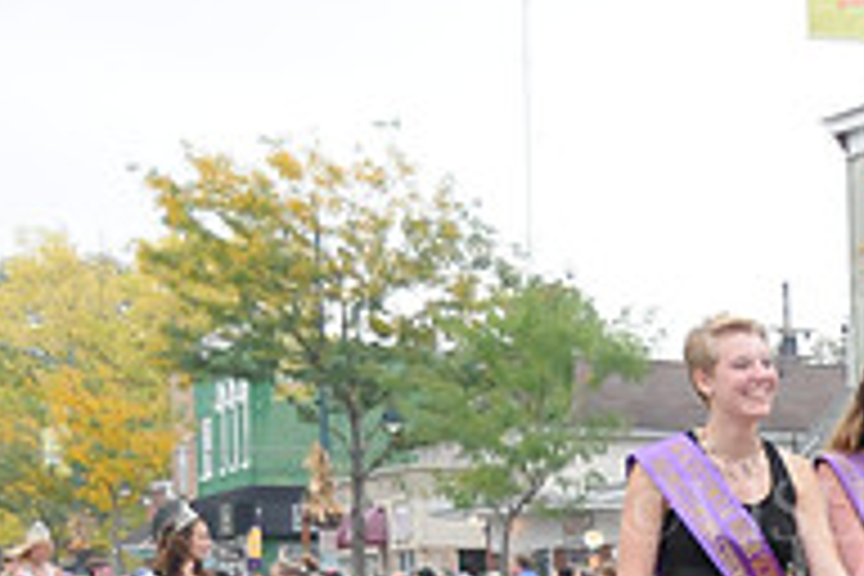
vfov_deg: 8.8
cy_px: 781
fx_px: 3696
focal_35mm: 154
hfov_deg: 12.7
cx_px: 1264
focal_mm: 34
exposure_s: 1/640
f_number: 4.2
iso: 1250
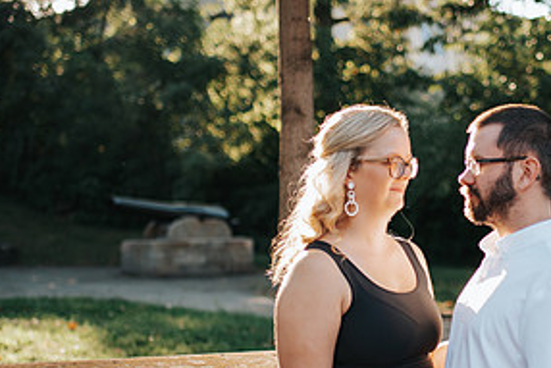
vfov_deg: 19.2
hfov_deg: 28.2
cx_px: 391
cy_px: 203
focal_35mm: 71
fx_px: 1087
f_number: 1.8
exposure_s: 1/500
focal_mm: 35
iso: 100
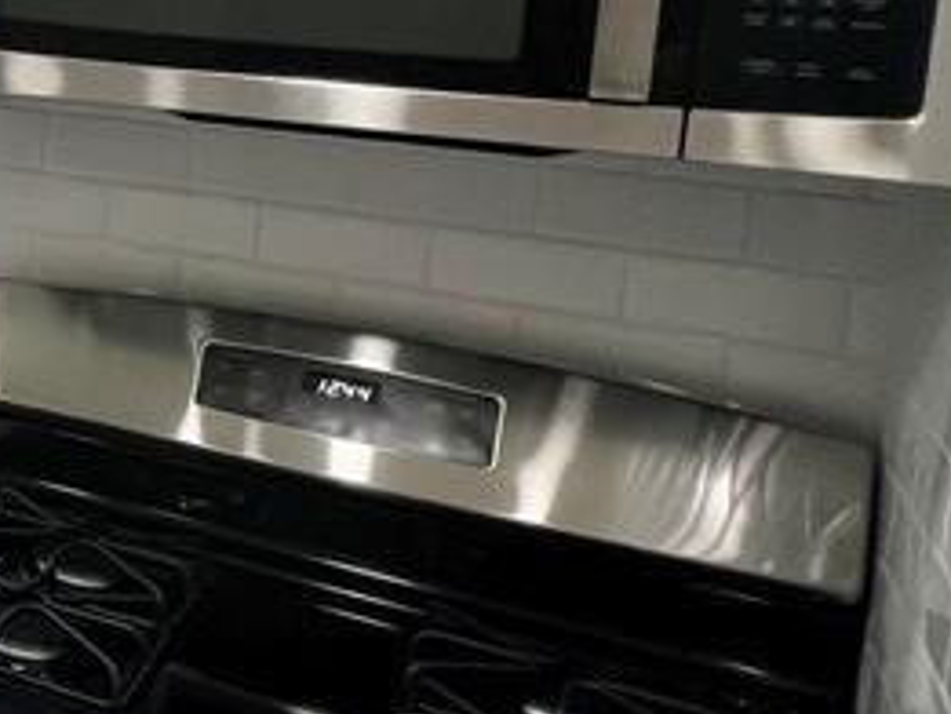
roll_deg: -1.8
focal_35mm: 51
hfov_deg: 21.5
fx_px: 1402
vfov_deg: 27.4
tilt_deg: -5.8
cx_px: -805
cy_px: 55
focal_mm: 1.57
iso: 64
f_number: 1.8
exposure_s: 1/120
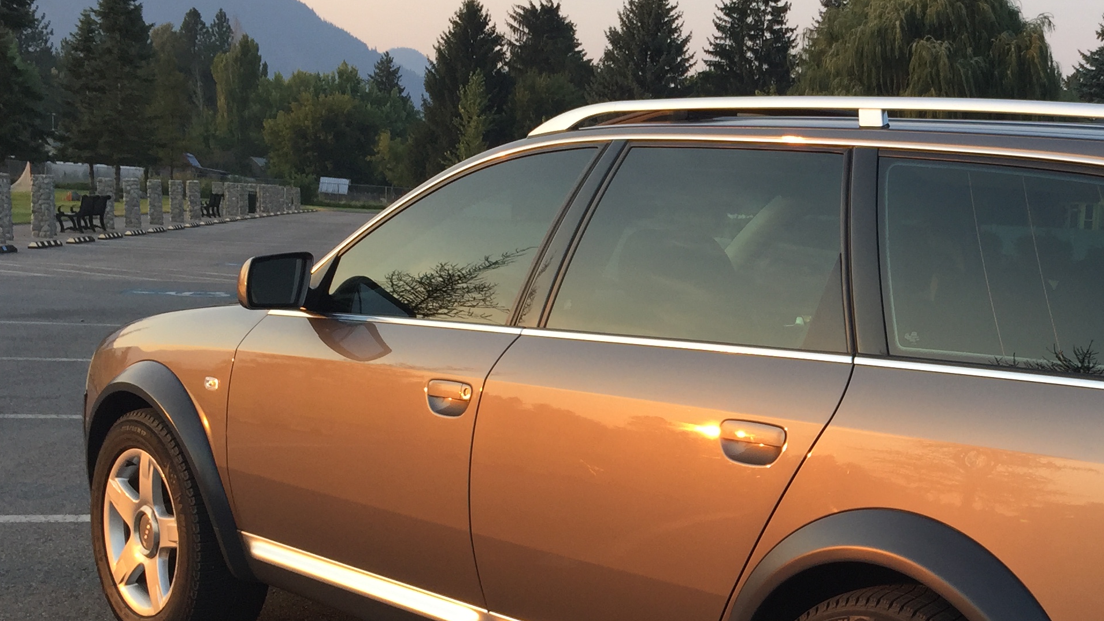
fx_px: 1581
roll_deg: -2.1
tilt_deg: -10.3
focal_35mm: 54
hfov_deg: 37.0
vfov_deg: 21.9
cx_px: 901
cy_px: 494
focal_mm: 4.15
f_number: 2.2
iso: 32
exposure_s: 1/276
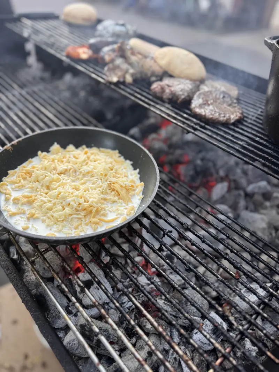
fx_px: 258
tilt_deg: -40.0
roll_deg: -6.9
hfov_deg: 56.8
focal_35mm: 24
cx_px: 140
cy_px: 186
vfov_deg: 71.6
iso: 125
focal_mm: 6.76
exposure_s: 1/121
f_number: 1.78
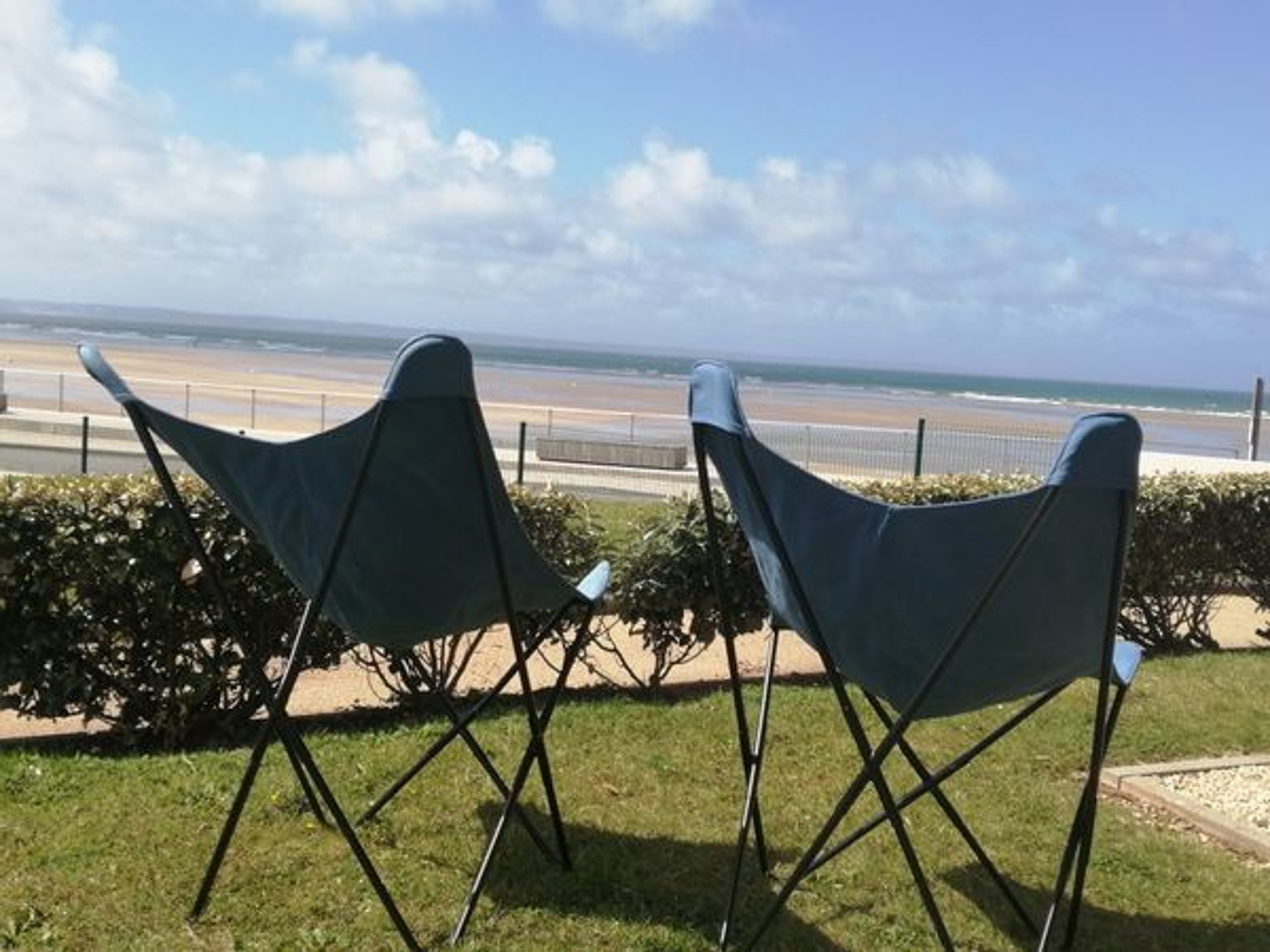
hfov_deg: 50.1
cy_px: 476
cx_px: 635
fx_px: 1357
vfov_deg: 38.7
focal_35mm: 37
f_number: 1.8
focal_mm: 3.62
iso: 50
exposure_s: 1/1543
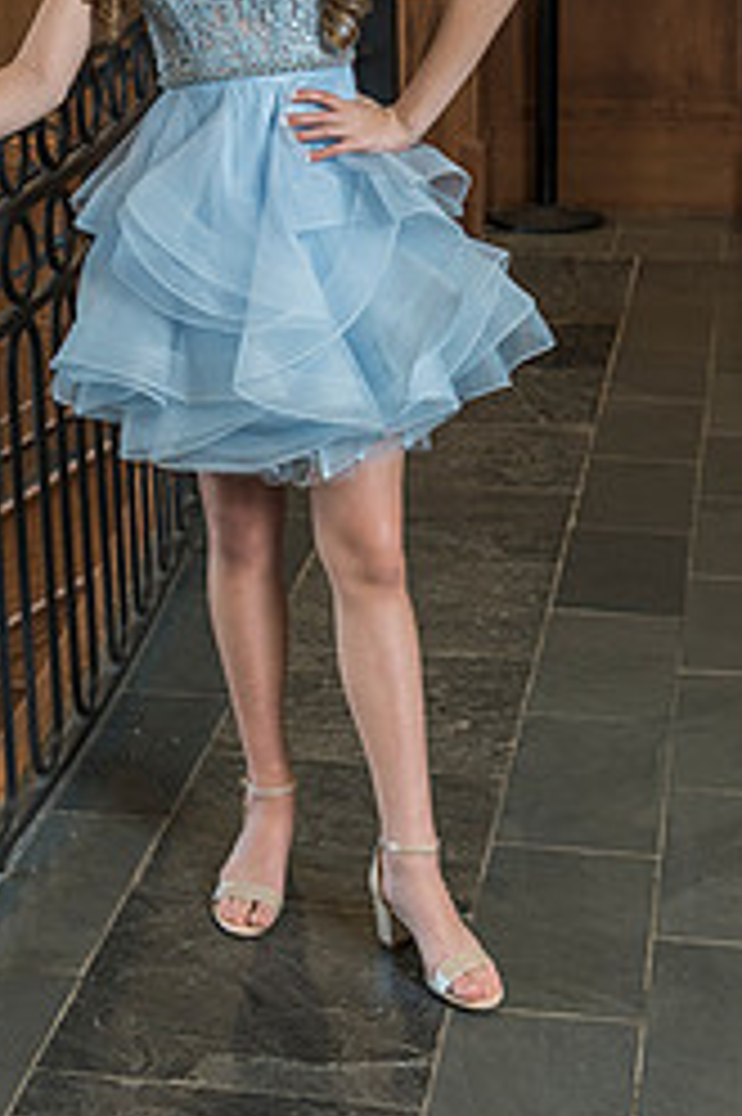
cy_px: 238
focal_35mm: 80
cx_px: 175
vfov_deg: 25.0
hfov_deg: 16.9
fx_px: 2477
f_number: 4
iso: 800
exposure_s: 1/125
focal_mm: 44
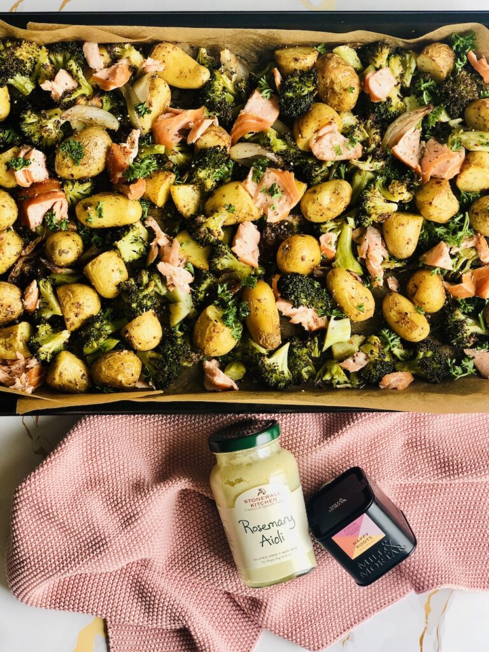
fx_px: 979
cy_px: 326
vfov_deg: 36.8
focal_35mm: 52
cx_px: 244
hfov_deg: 28.0
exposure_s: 1/50
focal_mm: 6
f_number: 2.4
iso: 20
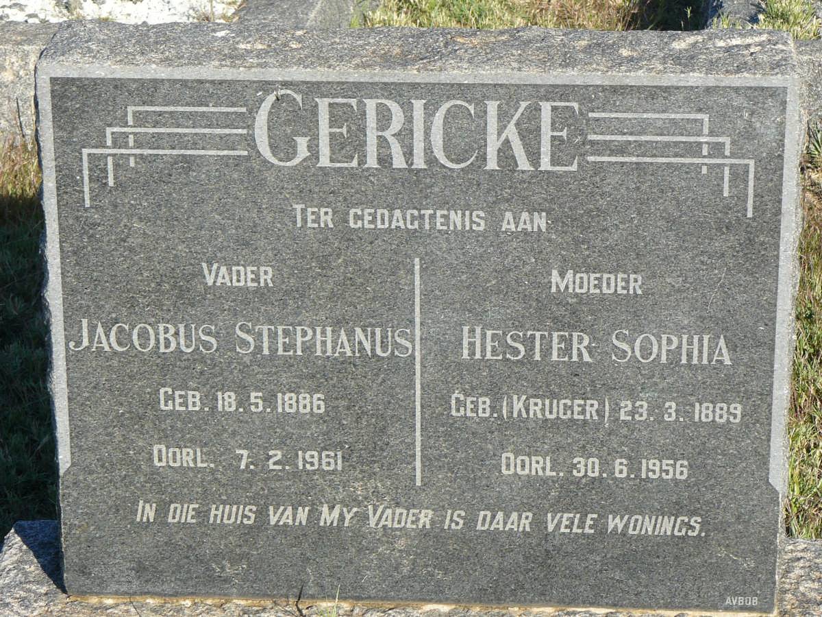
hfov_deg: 15.8
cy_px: 308
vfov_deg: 11.9
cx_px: 411
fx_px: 2968
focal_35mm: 125
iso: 100
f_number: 5.6
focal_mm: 17.3
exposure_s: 1/250
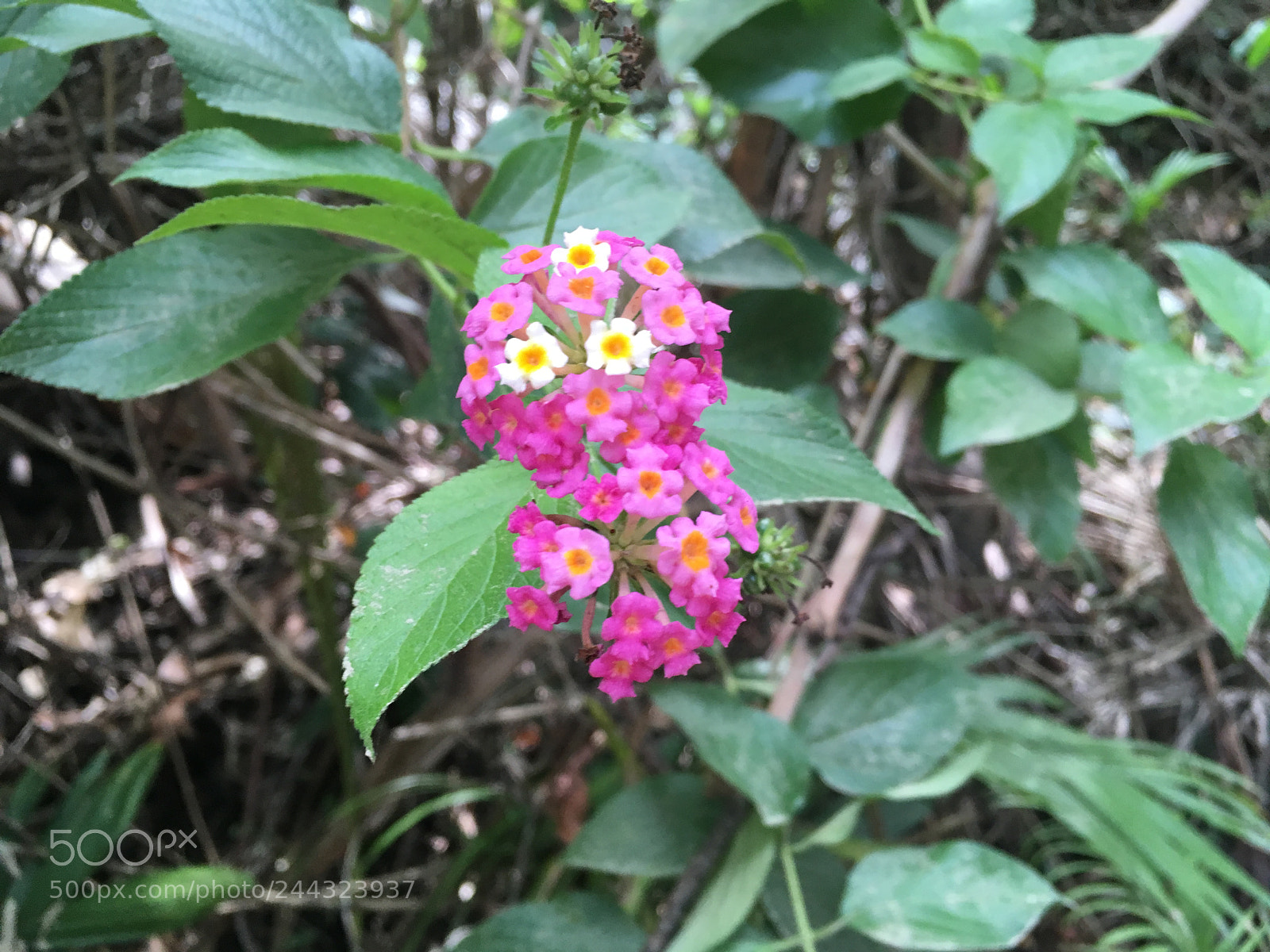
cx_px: 635
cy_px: 476
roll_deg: +0.2
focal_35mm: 29
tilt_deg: -6.4
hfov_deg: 61.7
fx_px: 1064
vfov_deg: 48.2
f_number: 2.2
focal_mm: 4.15
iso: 40
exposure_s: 1/30
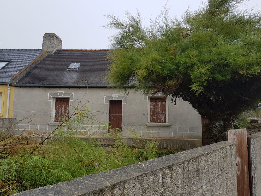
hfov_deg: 67.3
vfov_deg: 53.1
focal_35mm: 26
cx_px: 130
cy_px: 98
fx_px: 196
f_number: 1.7
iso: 40
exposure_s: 1/456
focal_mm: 4.3
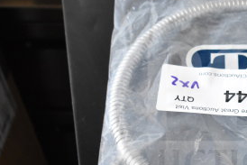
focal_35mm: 90
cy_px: 112
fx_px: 619
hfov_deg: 22.0
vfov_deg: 15.2
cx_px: 224
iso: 2000
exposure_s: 1/40
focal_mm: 27
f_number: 4
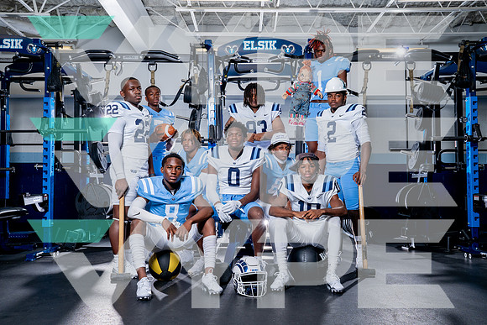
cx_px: 244
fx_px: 521
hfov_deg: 50.1
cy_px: 162
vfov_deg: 34.6
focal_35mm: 38
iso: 250
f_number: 10
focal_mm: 38
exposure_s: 1/250
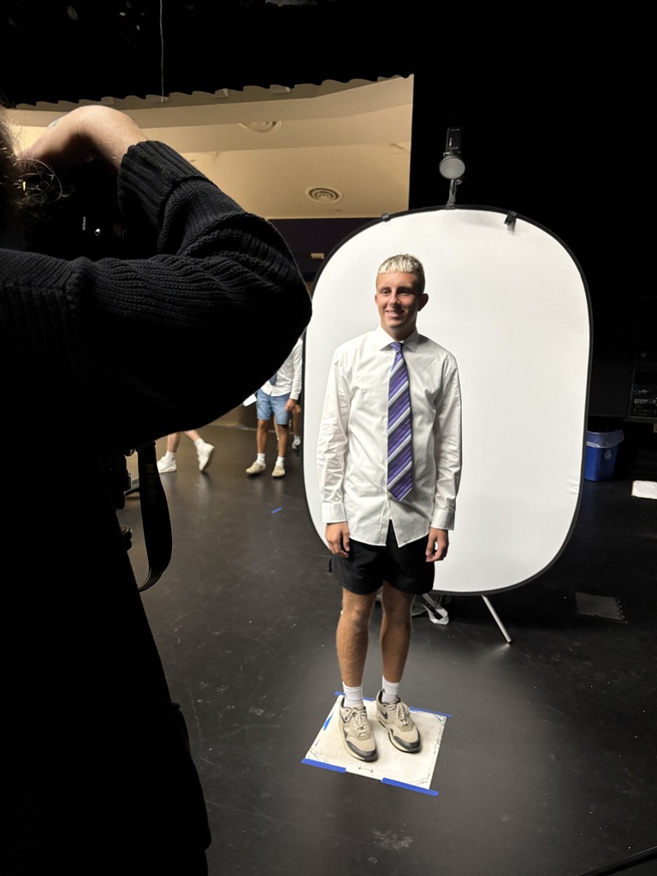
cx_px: 328
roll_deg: -1.5
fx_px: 658
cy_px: 438
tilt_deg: -10.9
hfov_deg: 53.1
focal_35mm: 26
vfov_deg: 67.3
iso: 400
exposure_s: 1/40
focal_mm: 5.96
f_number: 1.6
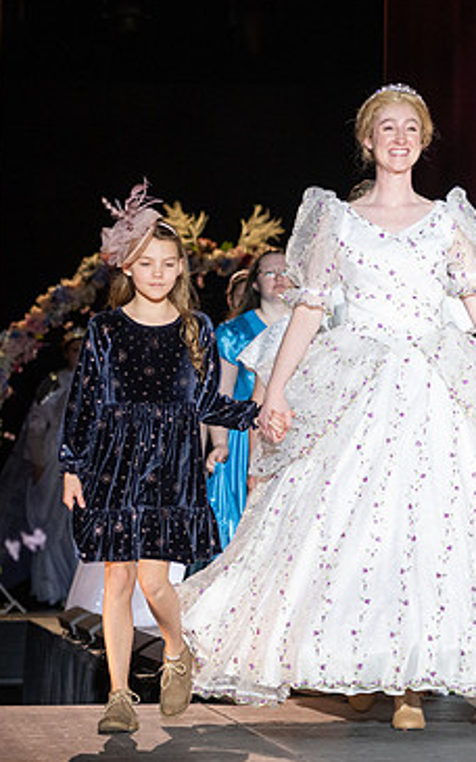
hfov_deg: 7.5
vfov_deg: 12.2
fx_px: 3571
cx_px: 707
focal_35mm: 172
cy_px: 331
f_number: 2.8
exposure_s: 1/1000
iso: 640
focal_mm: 70
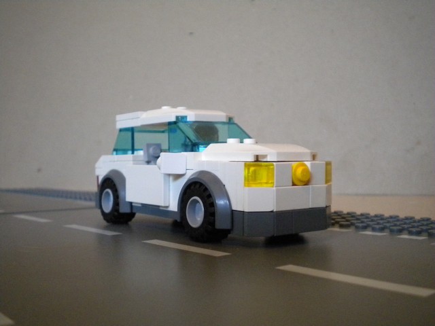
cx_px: 218
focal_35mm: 41
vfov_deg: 35.1
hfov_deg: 45.8
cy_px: 163
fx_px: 515
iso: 800
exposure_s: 1/47.7
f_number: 3.5
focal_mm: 7.4
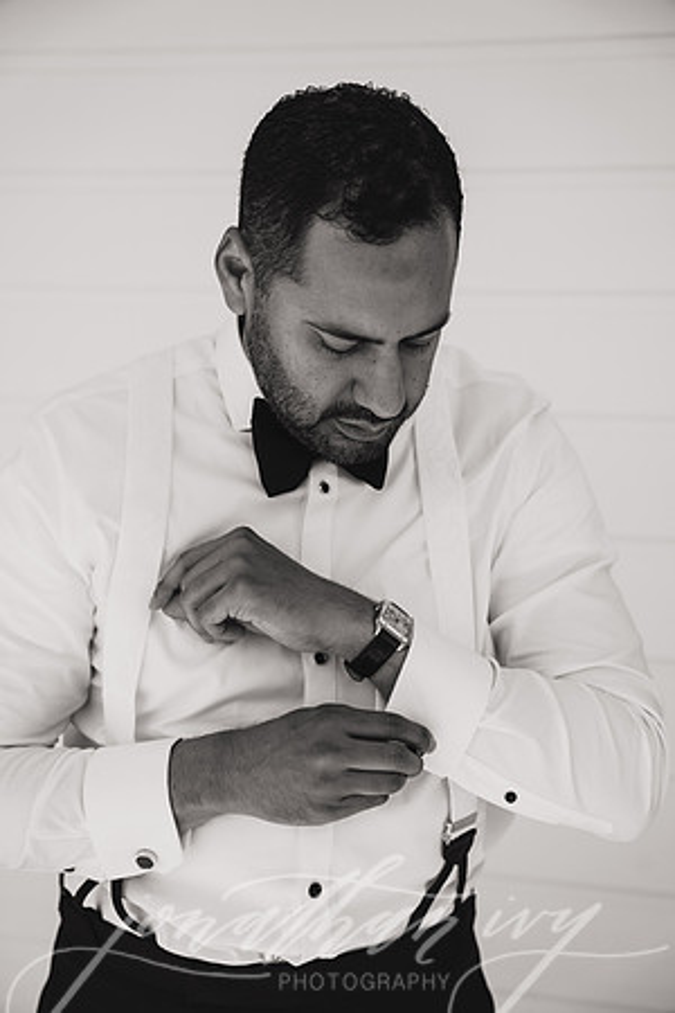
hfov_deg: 26.4
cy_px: 506
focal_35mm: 51
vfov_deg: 38.8
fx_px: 1437
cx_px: 338
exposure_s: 1/250
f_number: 3.5
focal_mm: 51.1
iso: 64
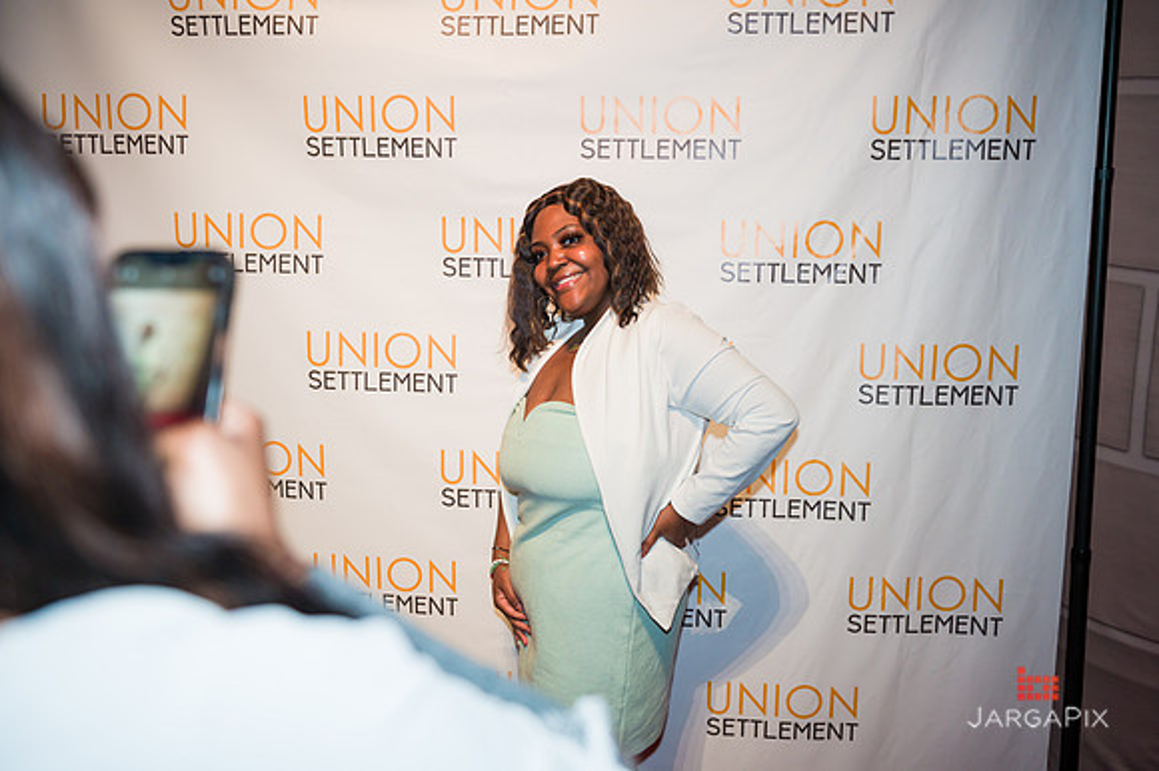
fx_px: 1158
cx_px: 580
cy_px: 386
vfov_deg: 36.8
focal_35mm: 36
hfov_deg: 53.2
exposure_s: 1/200
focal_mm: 36
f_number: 4
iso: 1000
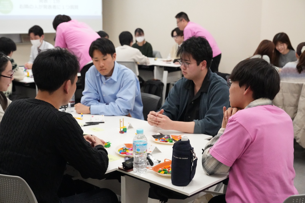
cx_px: 152
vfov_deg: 27.0
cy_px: 102
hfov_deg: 39.6
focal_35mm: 50
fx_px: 423
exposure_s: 1/1250
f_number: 5.6
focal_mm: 50
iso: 16000
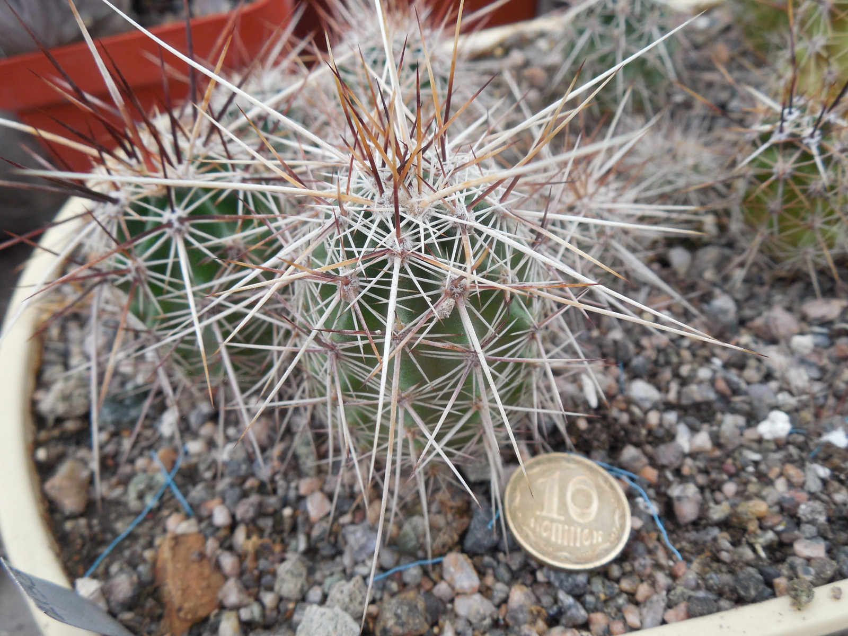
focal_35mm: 31
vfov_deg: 45.4
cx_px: 424
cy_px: 318
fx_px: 759
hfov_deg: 58.4
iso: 125
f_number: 3.6
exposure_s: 1/60
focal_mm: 5.6
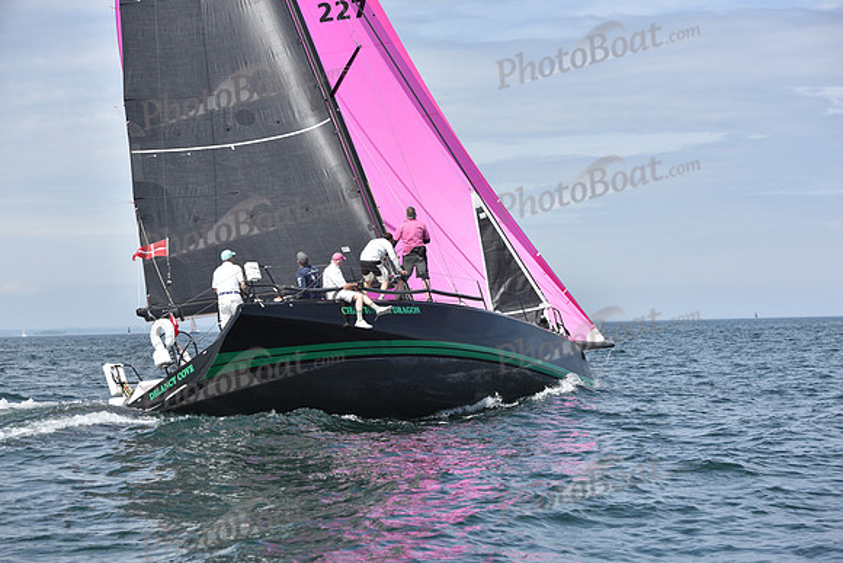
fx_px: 1639
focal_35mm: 70
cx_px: 422
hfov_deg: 28.8
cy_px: 282
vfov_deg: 19.5
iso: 200
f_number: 6.3
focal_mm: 70
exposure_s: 1/1250
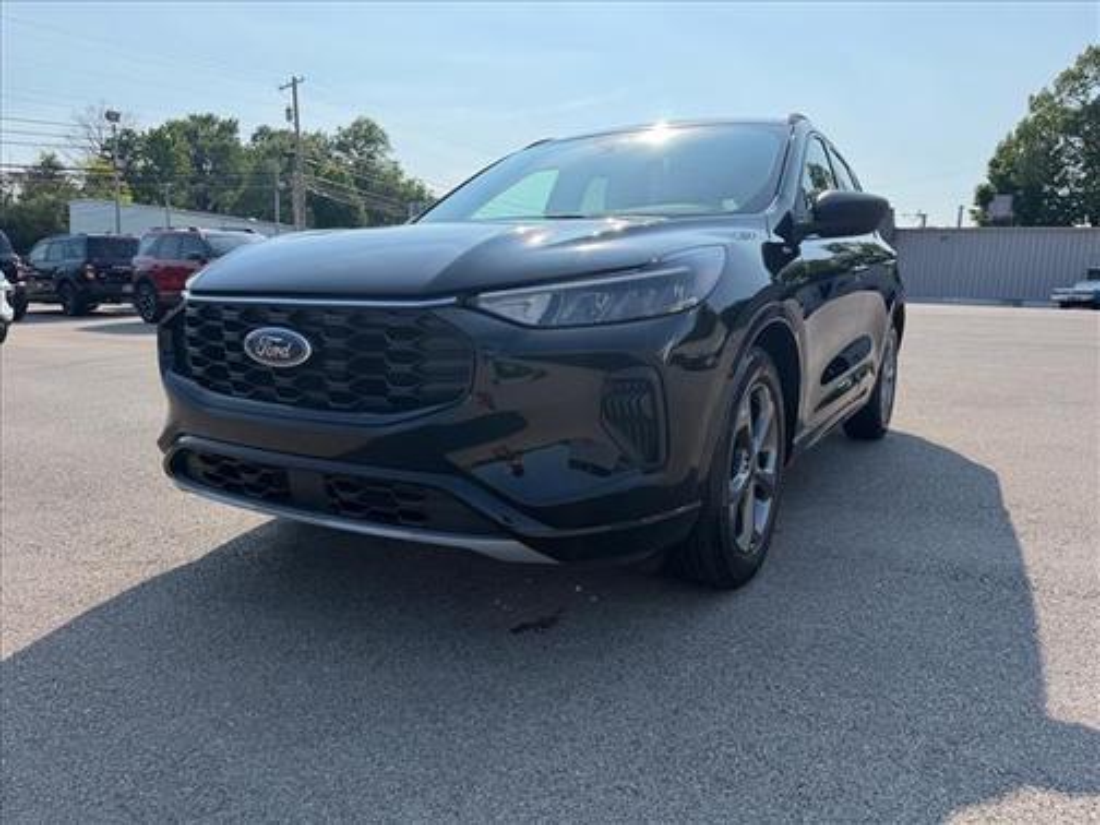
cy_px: 412
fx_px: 763
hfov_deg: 71.6
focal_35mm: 24
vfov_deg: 56.8
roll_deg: -3.7
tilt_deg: -7.7
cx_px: 550
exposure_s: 1/4673
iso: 100
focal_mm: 6.76
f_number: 1.78
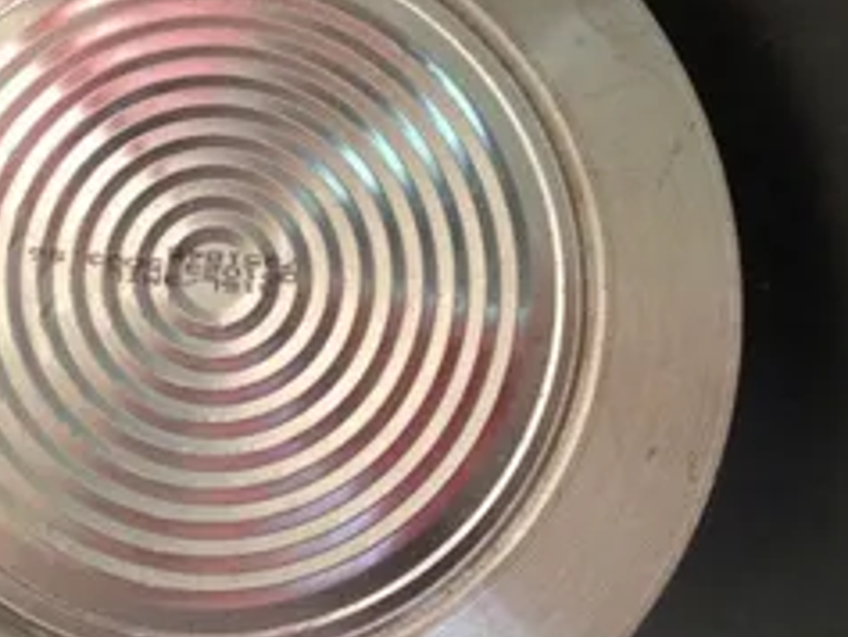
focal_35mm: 59
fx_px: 1446
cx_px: 240
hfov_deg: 32.2
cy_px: 215
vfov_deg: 24.7
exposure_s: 1/20
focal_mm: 4.28
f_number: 2.4
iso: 160
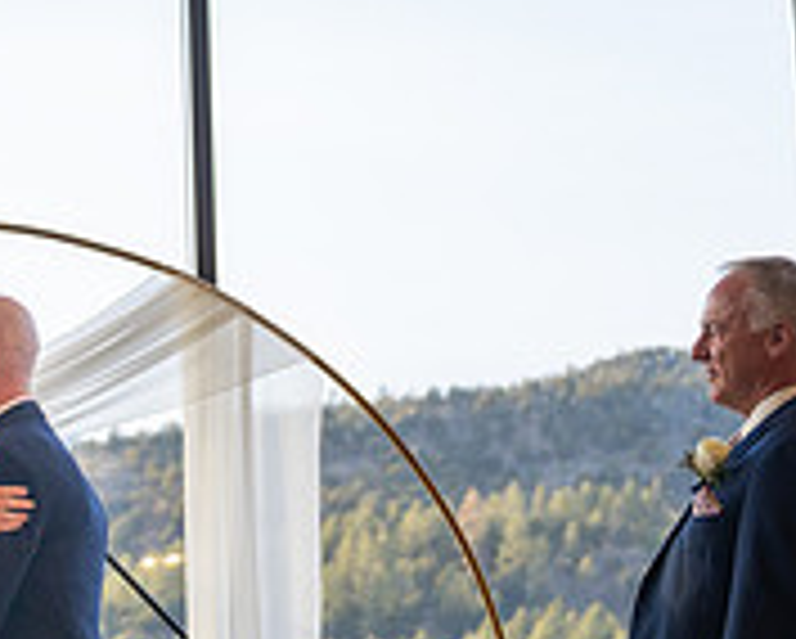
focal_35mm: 144
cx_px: -86
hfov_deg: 13.1
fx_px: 3396
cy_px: 644
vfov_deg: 10.6
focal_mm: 45
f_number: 2.8
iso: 400
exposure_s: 1/200
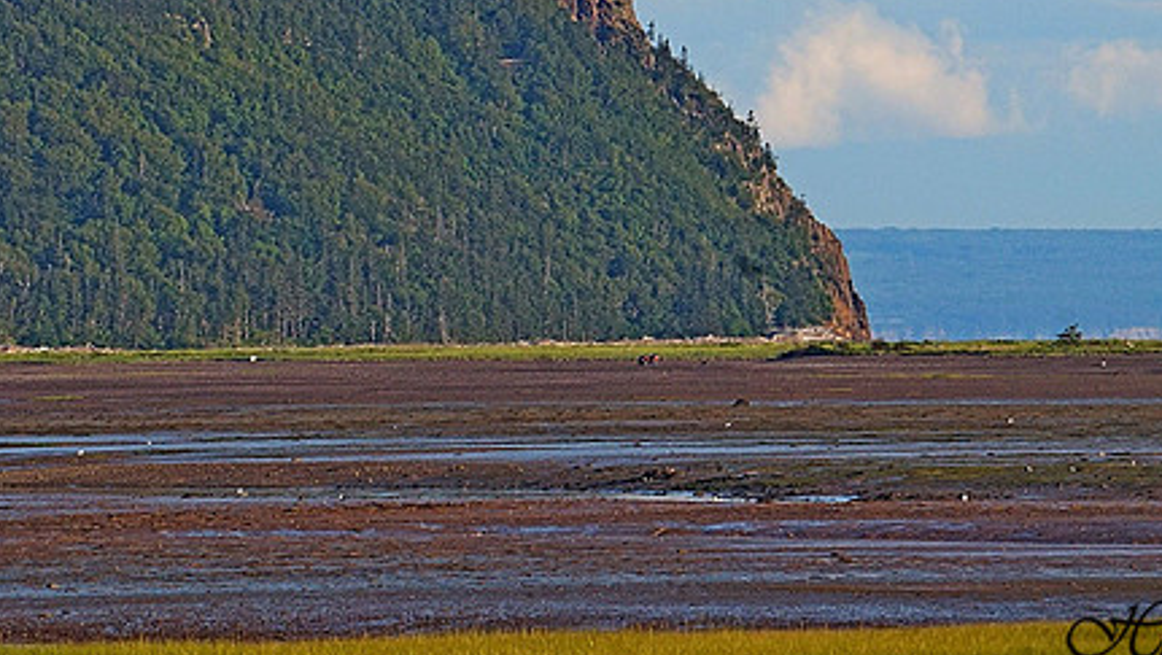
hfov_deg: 4.9
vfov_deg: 2.7
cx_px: 642
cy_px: 222
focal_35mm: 444
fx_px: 13688
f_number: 14
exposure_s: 1/640
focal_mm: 210
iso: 1000
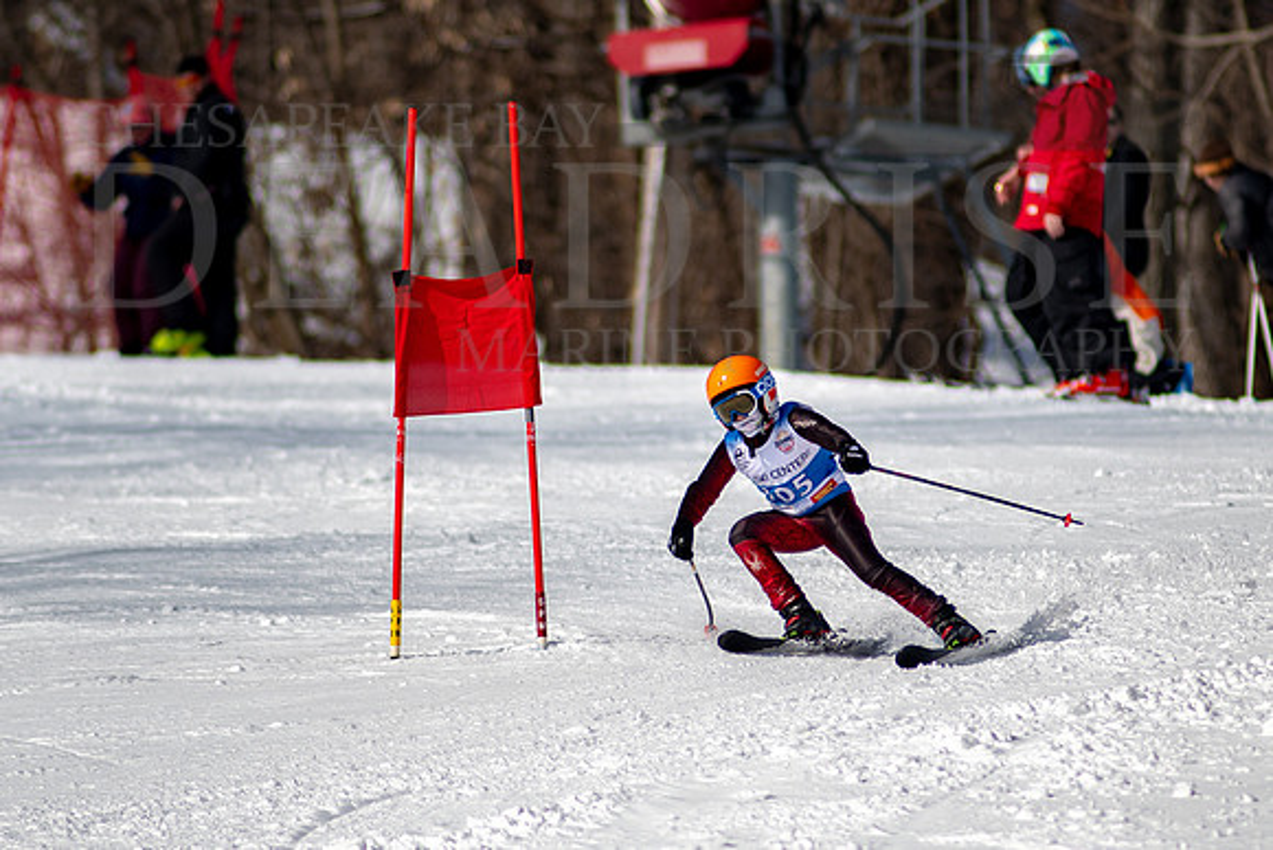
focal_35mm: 676
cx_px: 721
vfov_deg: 2.0
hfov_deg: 3.1
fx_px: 23903
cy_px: 487
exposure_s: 1/6400
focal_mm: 300
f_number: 2.8
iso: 100
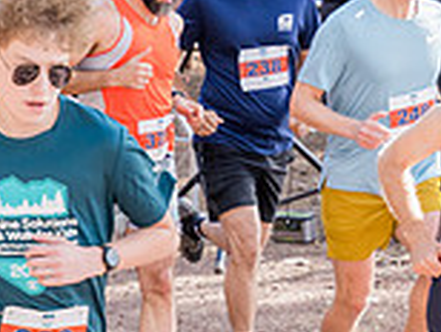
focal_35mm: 253
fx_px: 3228
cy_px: 248
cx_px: -74
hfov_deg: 7.8
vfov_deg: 5.9
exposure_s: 1/400
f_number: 5
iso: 800
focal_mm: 70
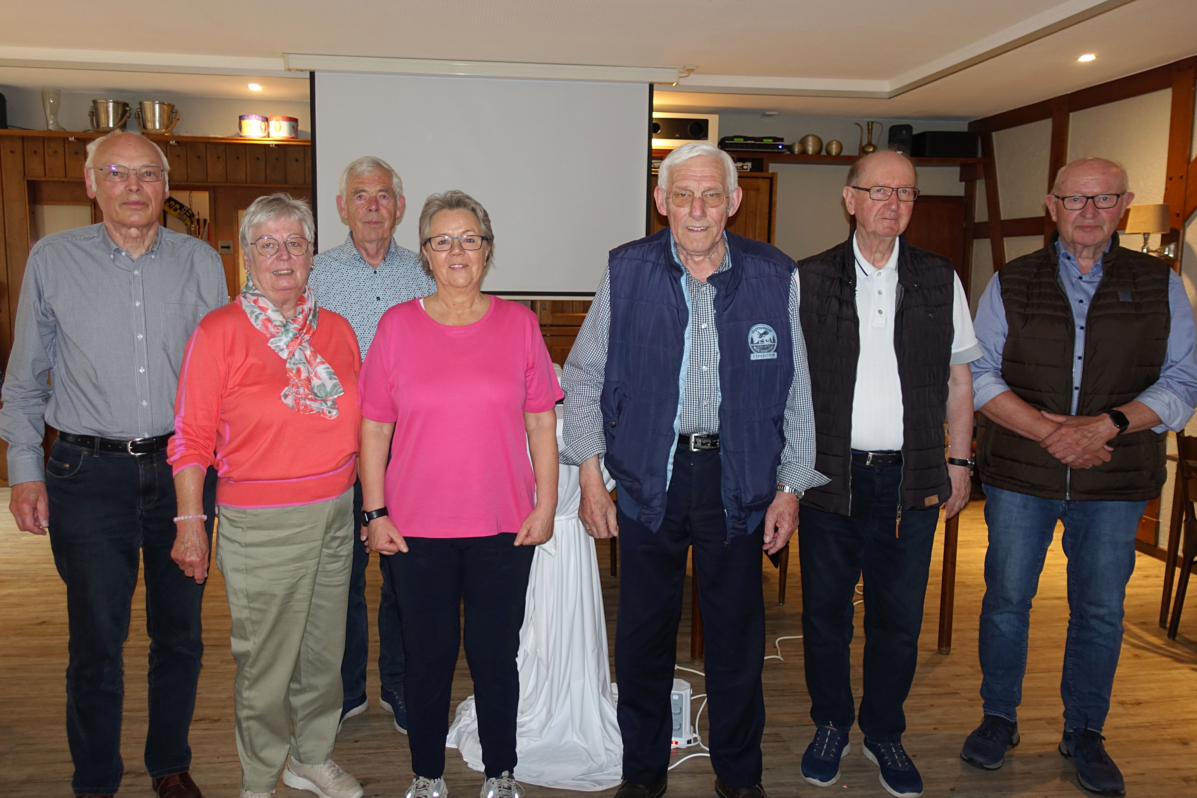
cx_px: 598
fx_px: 798
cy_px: 399
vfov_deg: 53.1
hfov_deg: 73.7
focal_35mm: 24
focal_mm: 8.8
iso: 250
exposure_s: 1/30
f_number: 1.8
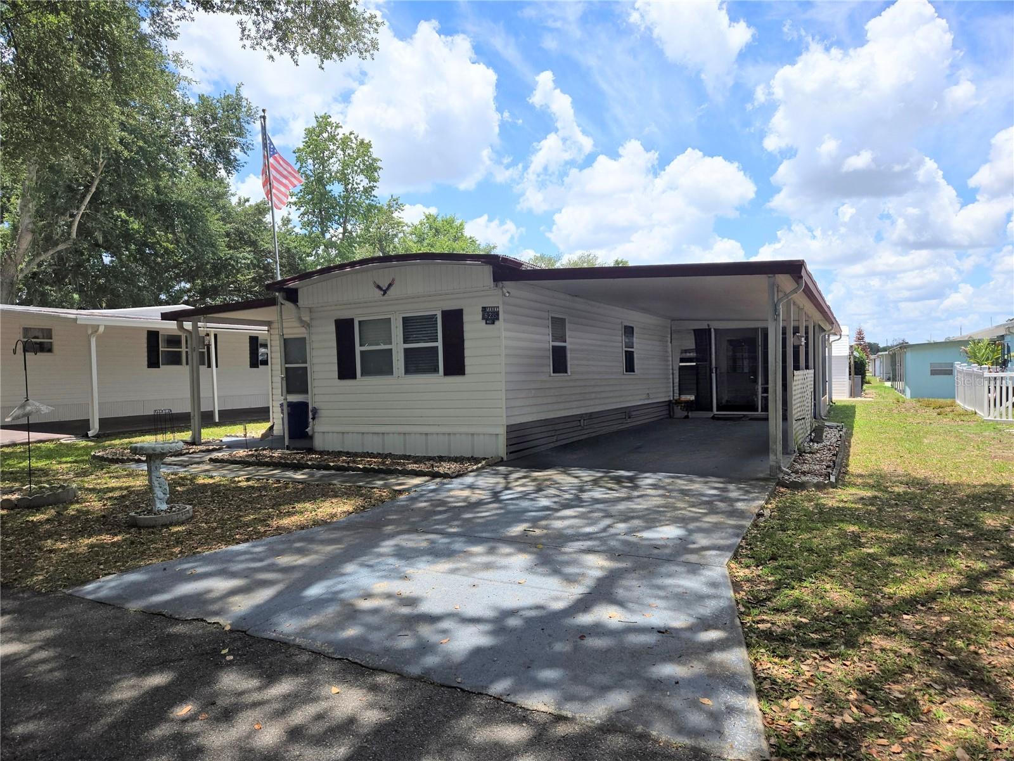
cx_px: 507
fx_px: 674
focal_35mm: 23
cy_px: 380
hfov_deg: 73.9
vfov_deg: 58.9
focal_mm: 5.4
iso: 25
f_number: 1.8
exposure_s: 1/1920
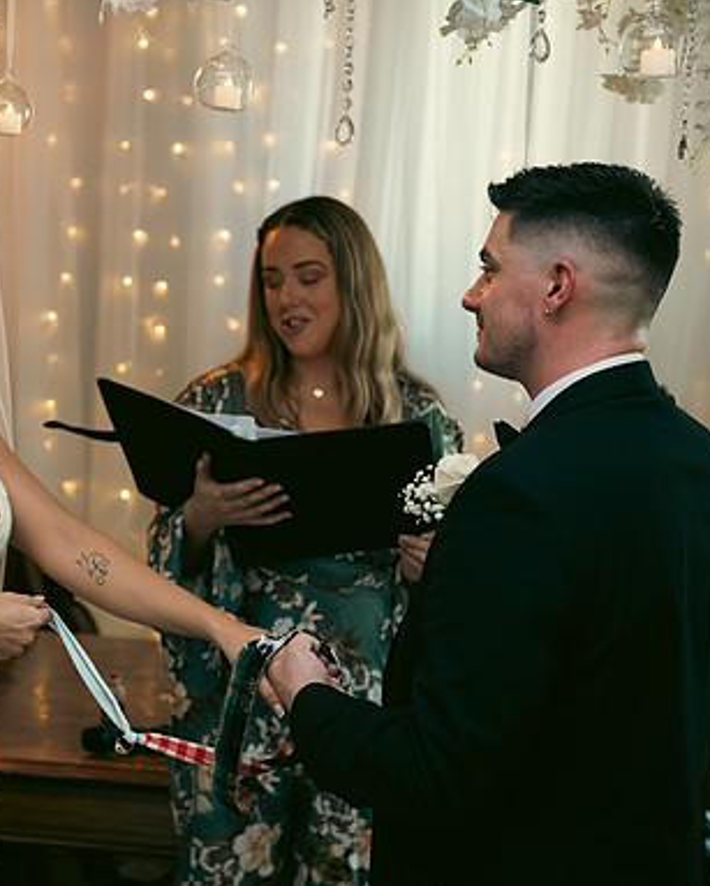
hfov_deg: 21.3
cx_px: 136
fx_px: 1863
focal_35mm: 71
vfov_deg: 26.7
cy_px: 441
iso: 1250
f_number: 3.5
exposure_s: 1/160
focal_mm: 50
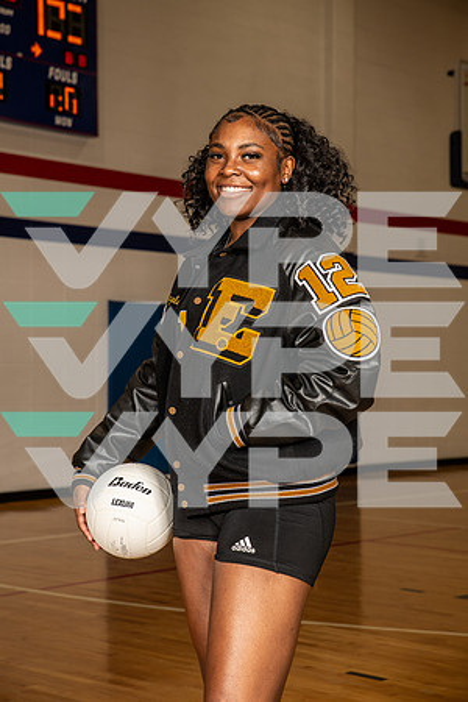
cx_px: 234
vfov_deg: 28.8
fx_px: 1365
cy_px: 351
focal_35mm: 70
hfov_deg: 19.5
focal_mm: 70
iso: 320
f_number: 7.1
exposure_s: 1/250
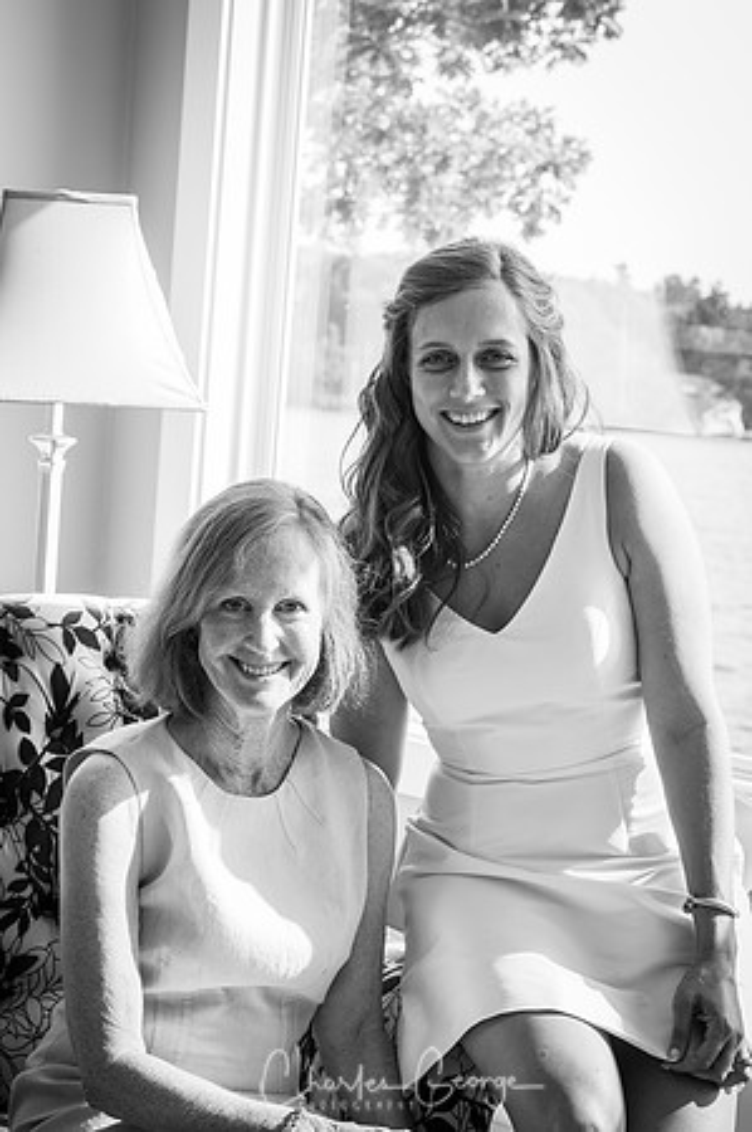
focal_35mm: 72
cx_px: 376
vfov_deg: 28.1
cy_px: 566
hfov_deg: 18.9
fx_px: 2261
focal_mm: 48
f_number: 5.6
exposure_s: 1/200
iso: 400
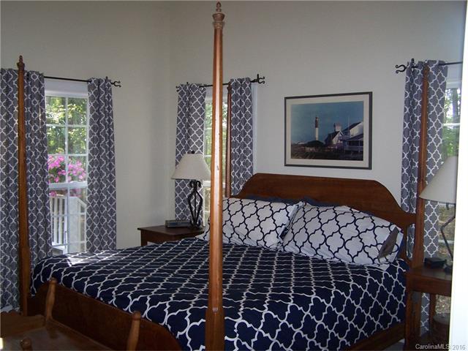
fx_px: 514
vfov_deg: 37.7
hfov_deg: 49.0
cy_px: 176
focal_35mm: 38
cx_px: 234
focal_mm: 6.3
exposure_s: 1/60
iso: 140
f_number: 2.8
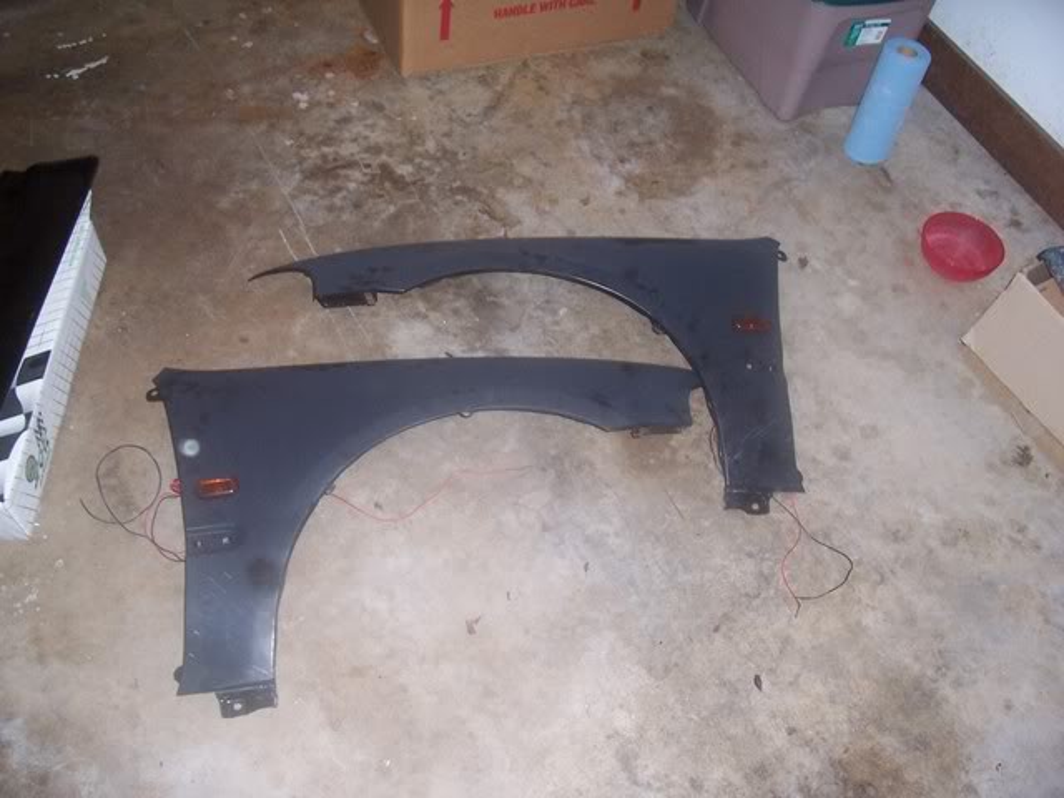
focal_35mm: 34
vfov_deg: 41.8
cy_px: 399
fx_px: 1045
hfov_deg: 54.0
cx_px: 532
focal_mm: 5.6
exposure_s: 1/60
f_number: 2.7
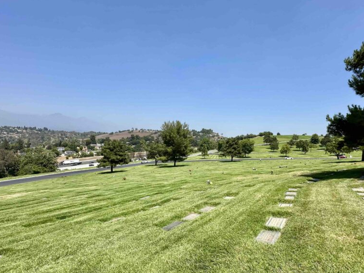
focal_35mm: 19
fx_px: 200
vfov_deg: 68.4
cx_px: 203
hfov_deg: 84.3
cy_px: 154
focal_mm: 2.22
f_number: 2.2
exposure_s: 1/2020
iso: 50
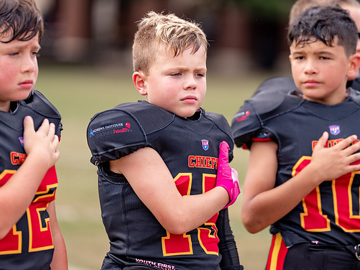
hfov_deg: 7.7
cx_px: 205
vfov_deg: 5.8
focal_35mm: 256
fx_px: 2663
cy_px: 115
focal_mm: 200
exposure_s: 1/1000
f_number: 2.8
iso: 100
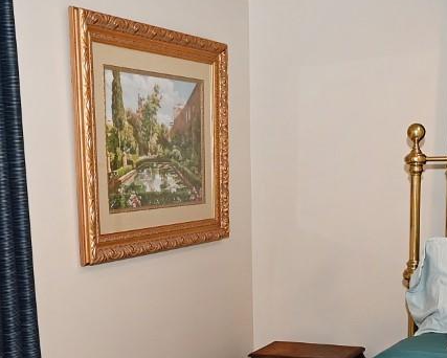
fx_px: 834
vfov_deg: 23.5
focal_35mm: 63
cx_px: 267
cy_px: 335
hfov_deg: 29.9
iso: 360
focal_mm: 14
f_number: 4
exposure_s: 1/60
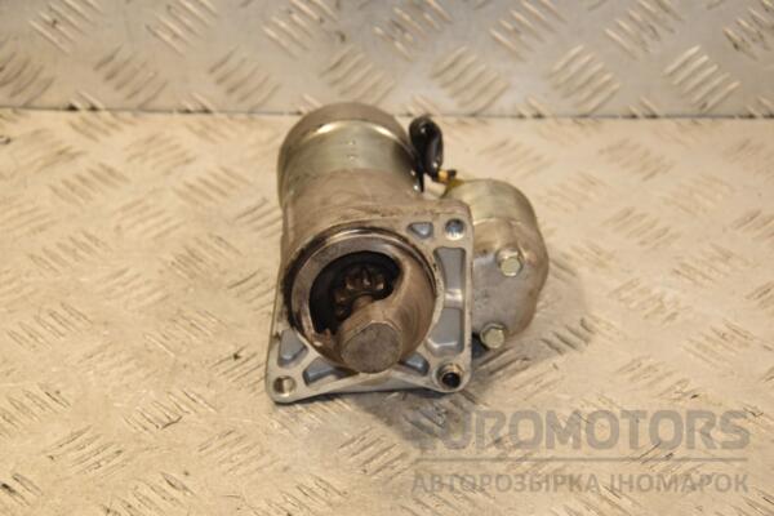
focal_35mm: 99
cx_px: 387
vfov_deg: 13.8
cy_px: 258
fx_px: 2128
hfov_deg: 20.6
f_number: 7.1
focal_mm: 66
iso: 800
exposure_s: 1/200
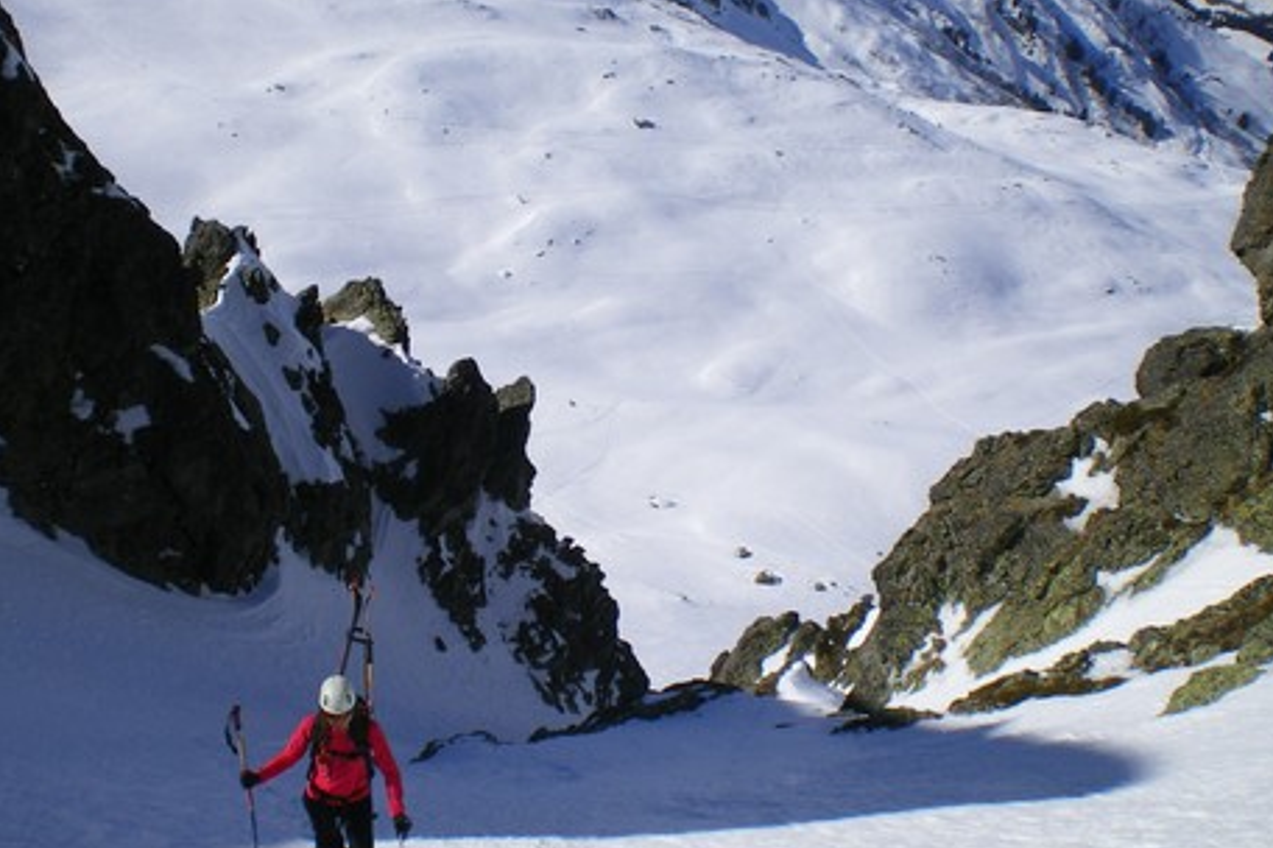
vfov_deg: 25.9
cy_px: 513
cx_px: 475
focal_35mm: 52
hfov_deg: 37.9
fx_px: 1839
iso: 64
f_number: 4.6
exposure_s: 1/800
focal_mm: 6.3
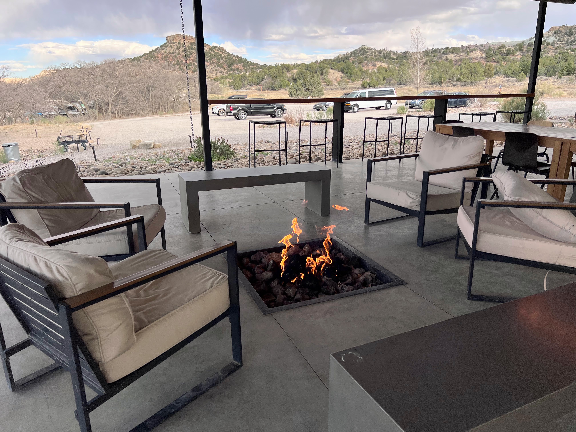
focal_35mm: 26
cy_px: 216
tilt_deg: -18.8
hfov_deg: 67.3
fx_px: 433
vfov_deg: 53.1
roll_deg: +1.0
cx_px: 288
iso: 50
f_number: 1.5
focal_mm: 5.7
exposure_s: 1/1621
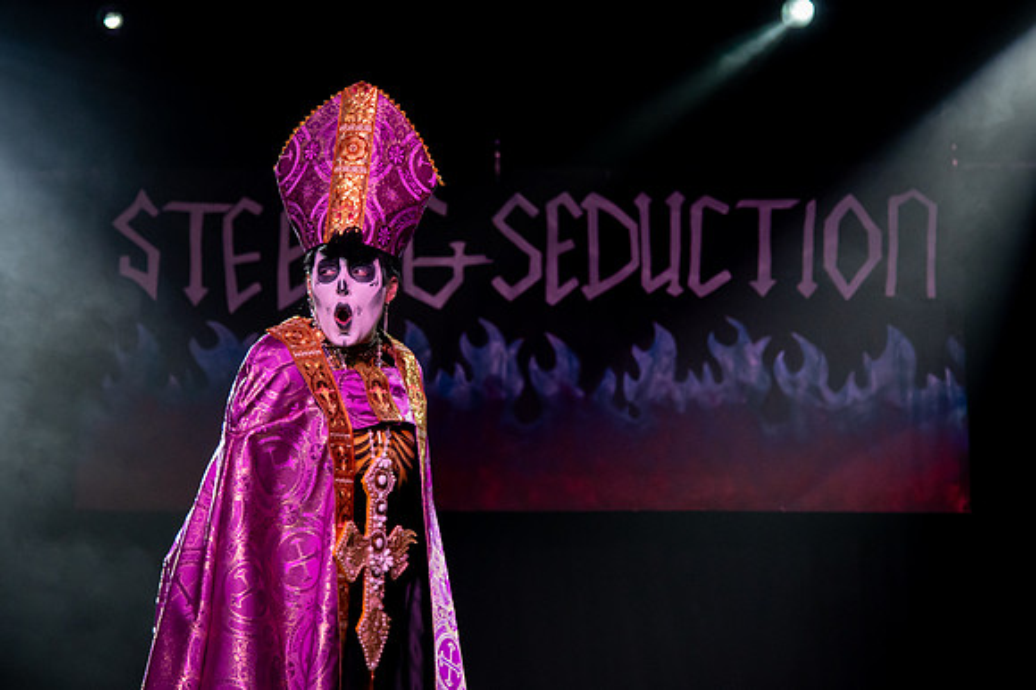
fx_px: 2549
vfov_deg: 15.4
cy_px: 319
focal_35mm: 89
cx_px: 519
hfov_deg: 23.0
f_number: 4
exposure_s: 1/80
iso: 6400
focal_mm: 78
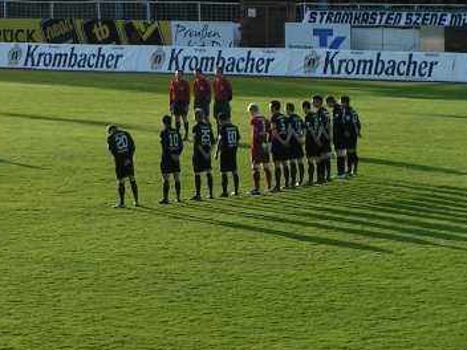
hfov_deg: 8.7
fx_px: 3035
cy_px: -30
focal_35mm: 225
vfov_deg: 6.6
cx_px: -33
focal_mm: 15.2
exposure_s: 1/200
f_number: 5.6
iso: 50
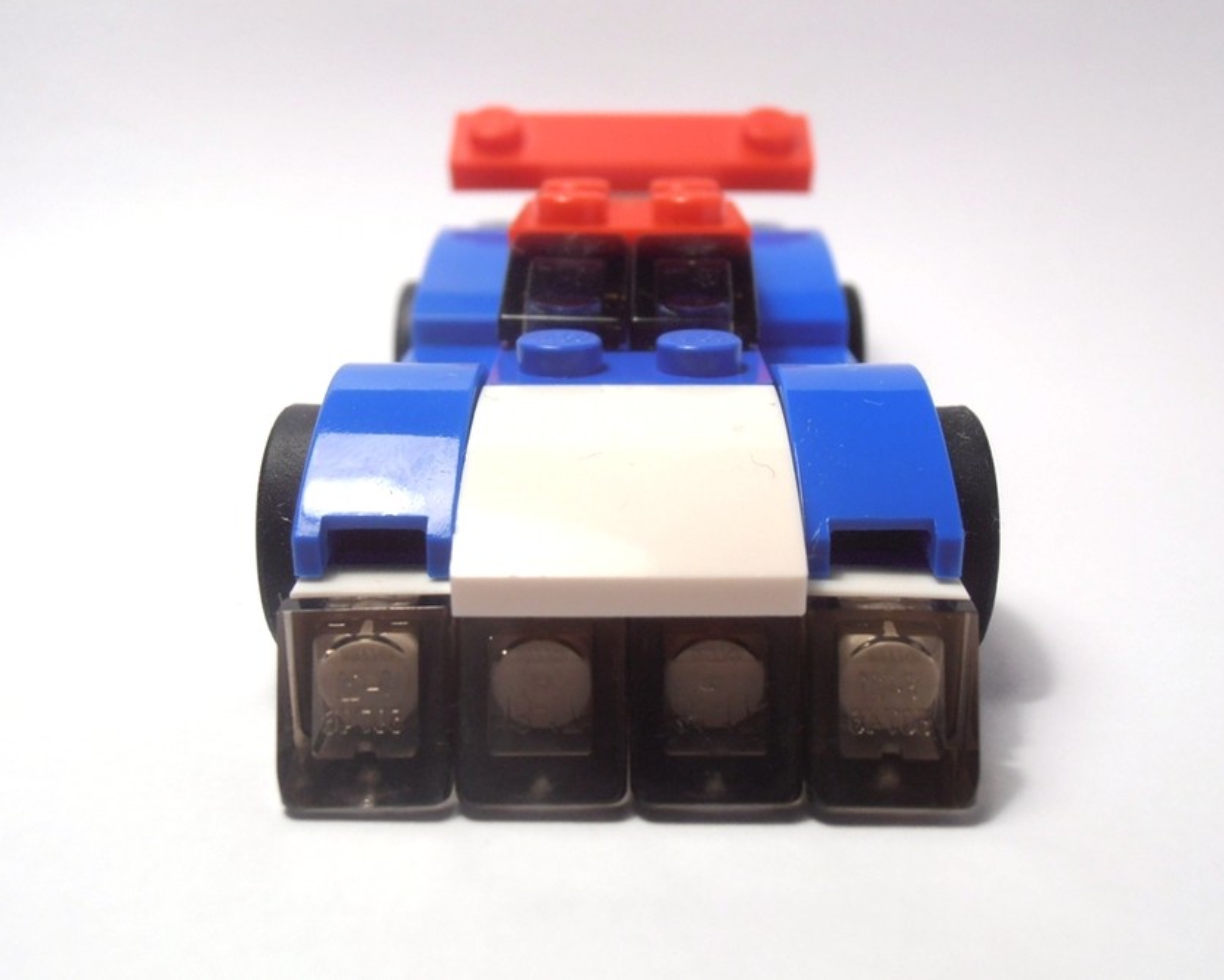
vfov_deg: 38.2
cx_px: 636
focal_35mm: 39
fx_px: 1413
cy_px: 486
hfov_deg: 46.8
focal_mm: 6.61
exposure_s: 1/80
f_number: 3.9
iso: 80
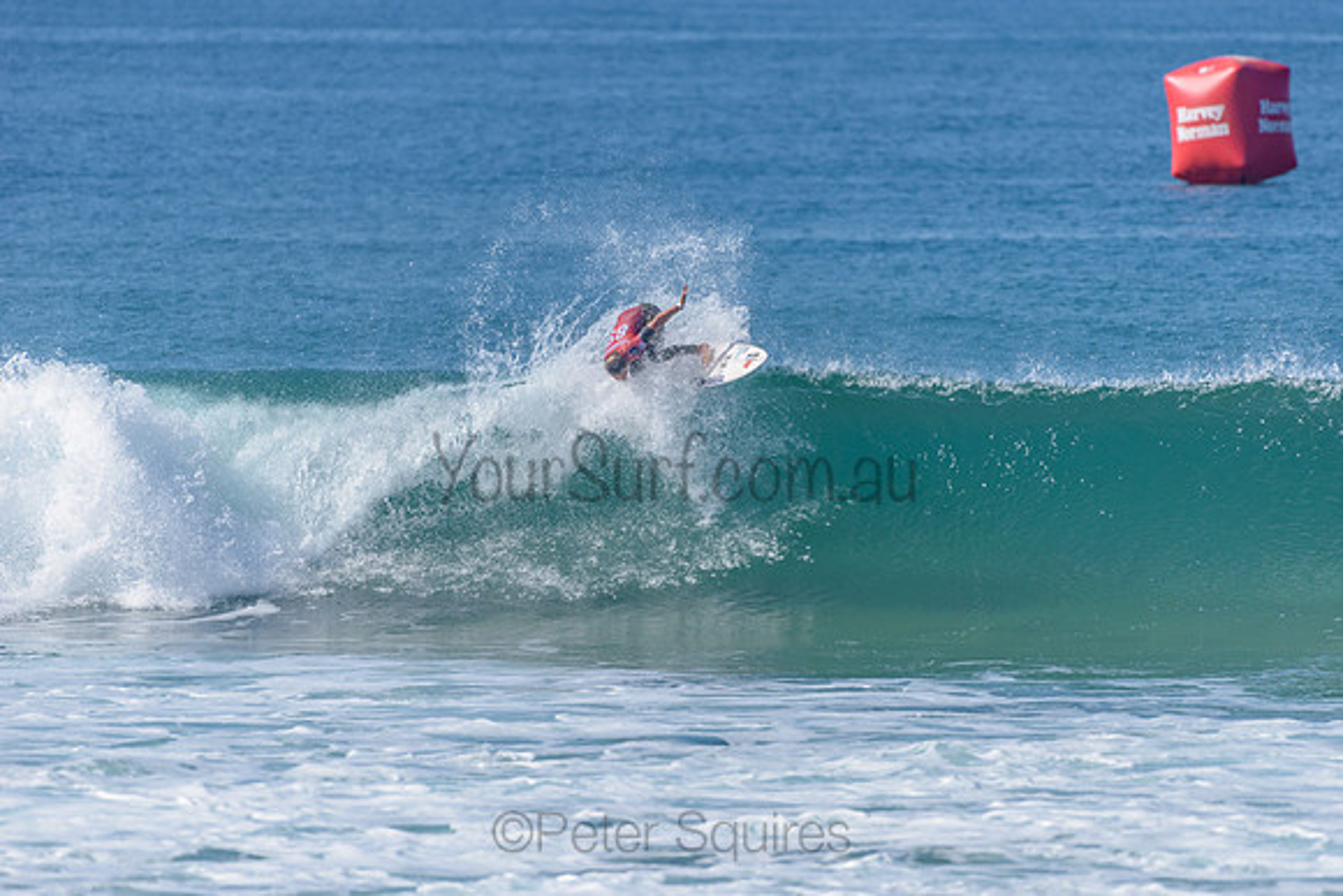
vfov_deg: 2.8
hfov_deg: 4.1
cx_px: 672
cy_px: 448
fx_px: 18656
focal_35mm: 500
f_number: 5.6
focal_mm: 500
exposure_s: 1/2000
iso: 180
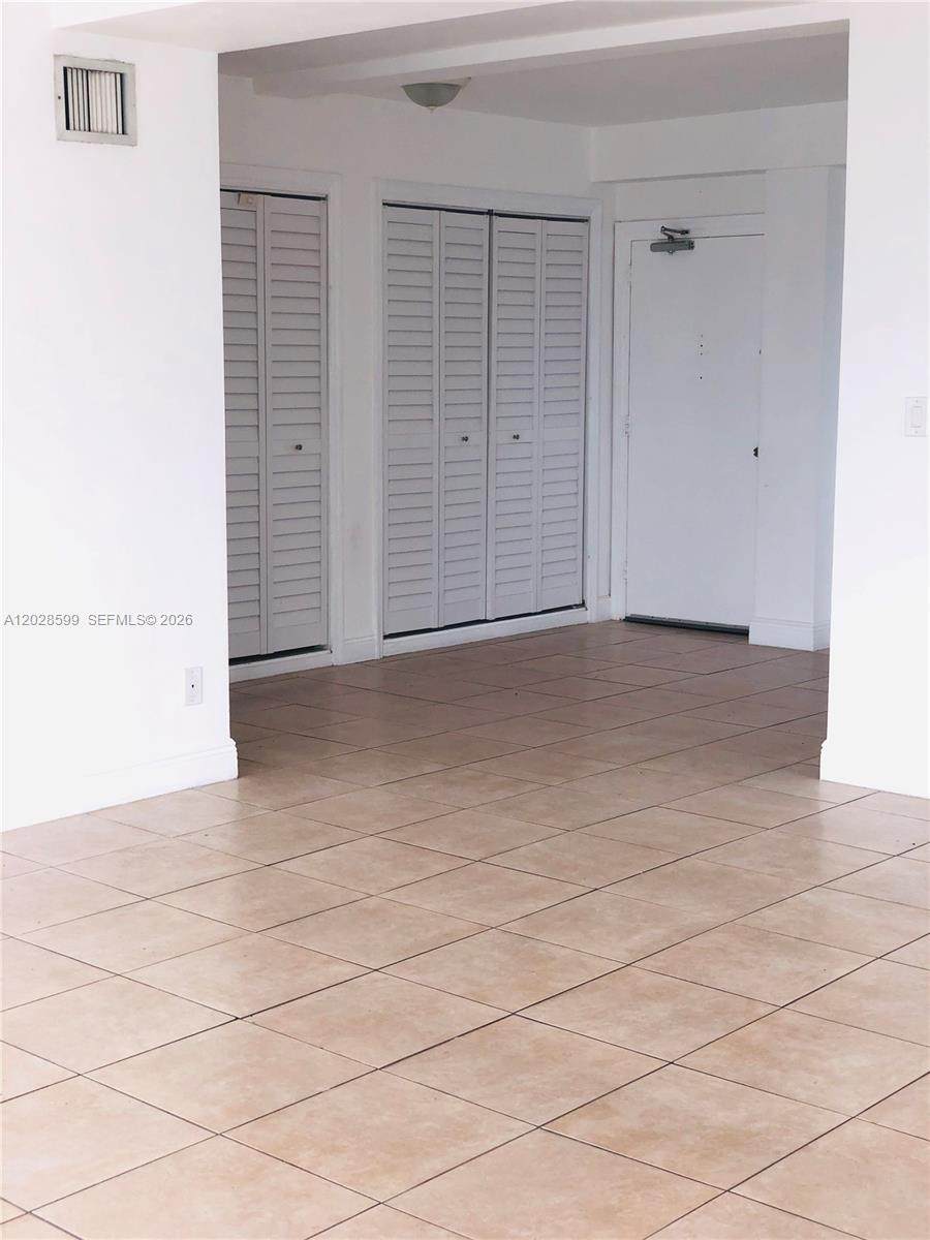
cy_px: 620
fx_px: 1863
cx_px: 465
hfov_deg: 28.0
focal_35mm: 52
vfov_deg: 36.8
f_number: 2.4
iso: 16
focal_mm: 6
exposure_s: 1/355
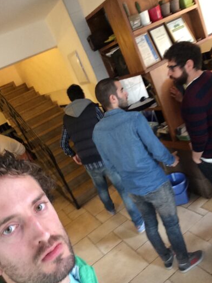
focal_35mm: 34
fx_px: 278
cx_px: 108
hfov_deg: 41.8
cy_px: 142
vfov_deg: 53.9
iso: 125
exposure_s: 1/30
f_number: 2.4
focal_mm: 2.15
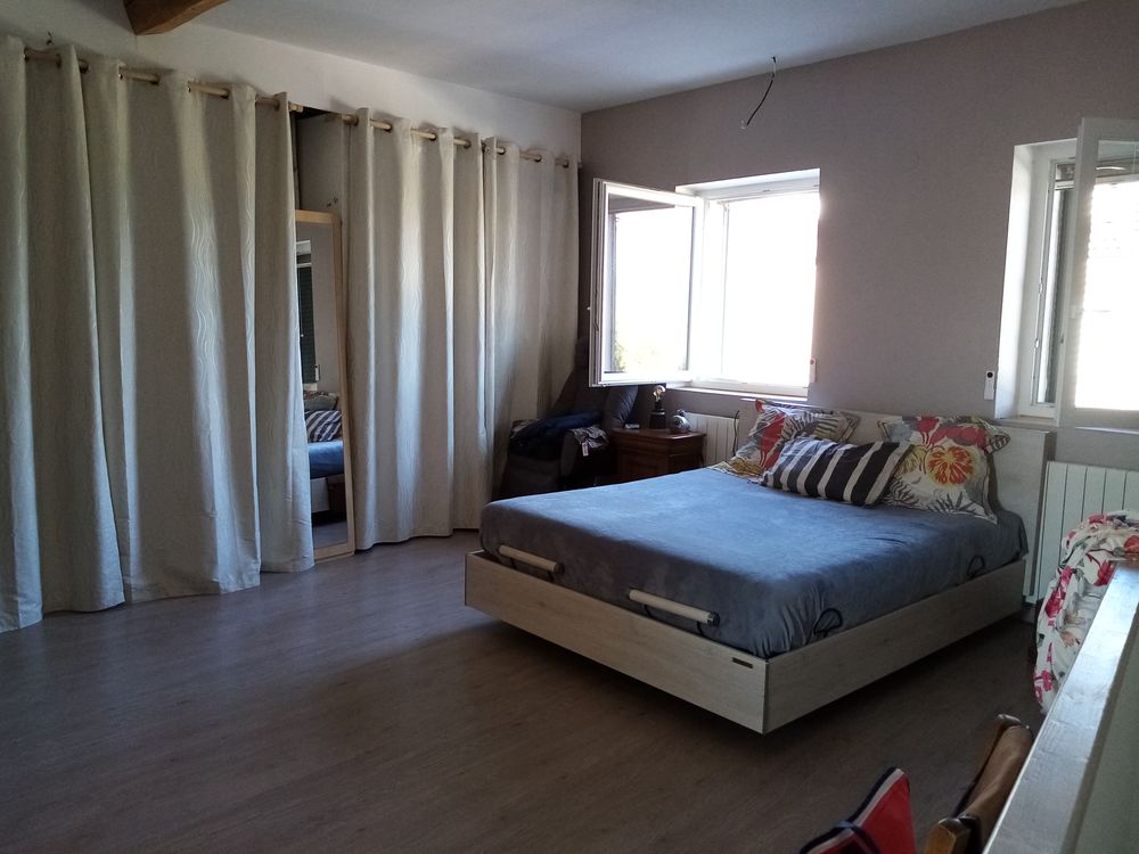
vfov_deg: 53.1
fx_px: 856
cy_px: 427
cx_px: 570
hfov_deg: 67.3
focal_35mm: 26
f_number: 1.8
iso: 202
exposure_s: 1/33.3
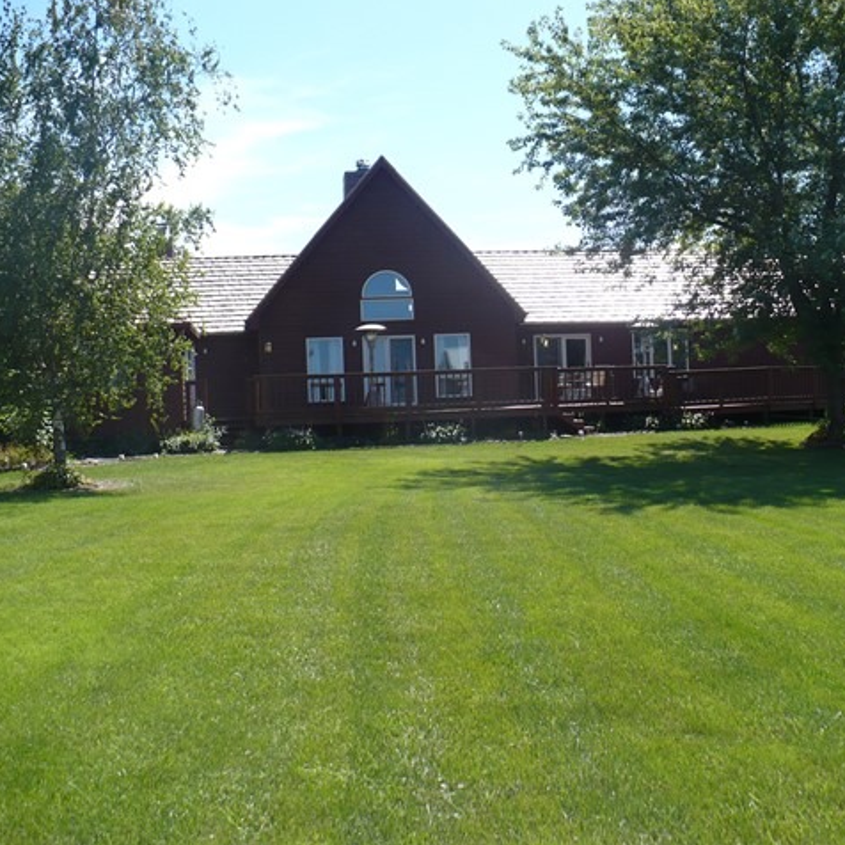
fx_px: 1215
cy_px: 421
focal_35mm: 44
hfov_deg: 38.1
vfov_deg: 38.3
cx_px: 529
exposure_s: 1/800
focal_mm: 6.1
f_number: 2.8
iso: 100
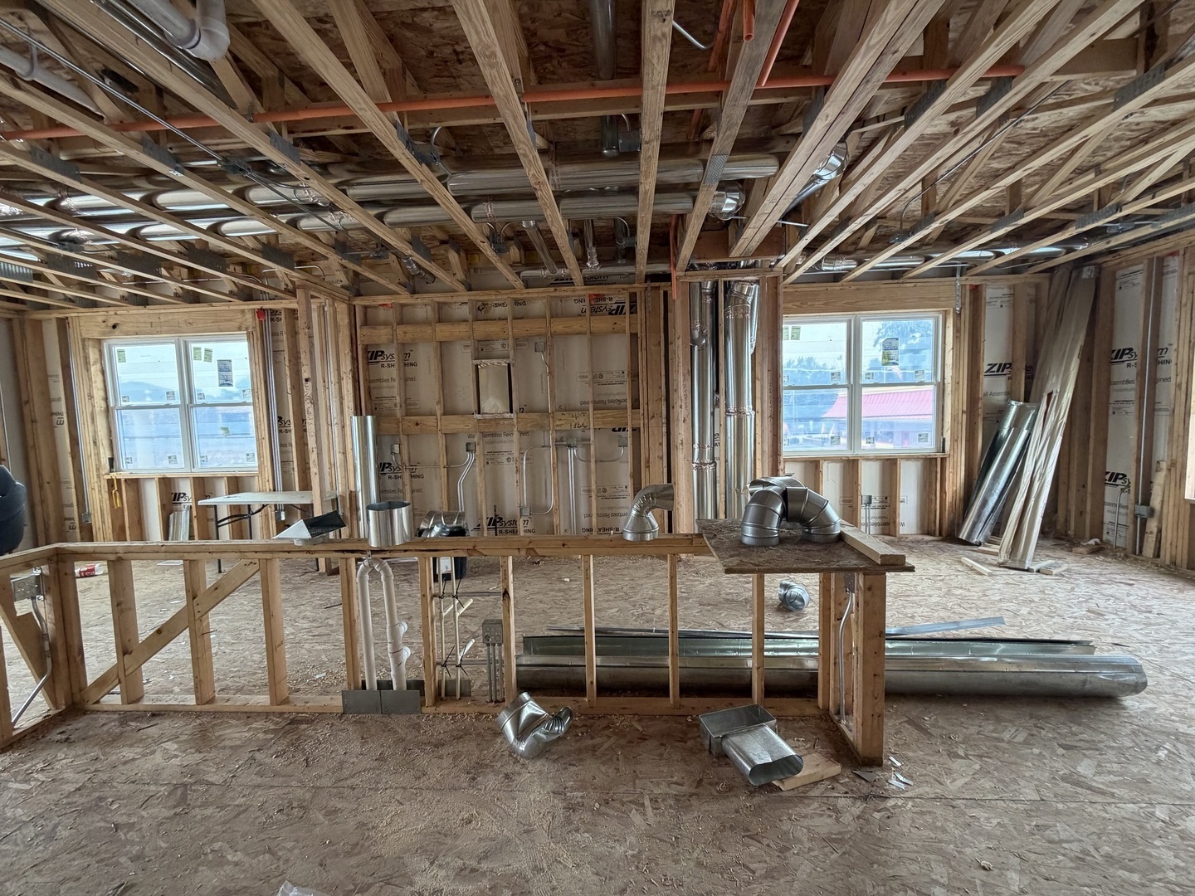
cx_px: 598
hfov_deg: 102.1
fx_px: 483
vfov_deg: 85.7
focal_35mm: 14
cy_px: 448
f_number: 2.2
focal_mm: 2.22
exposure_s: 1/121
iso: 250
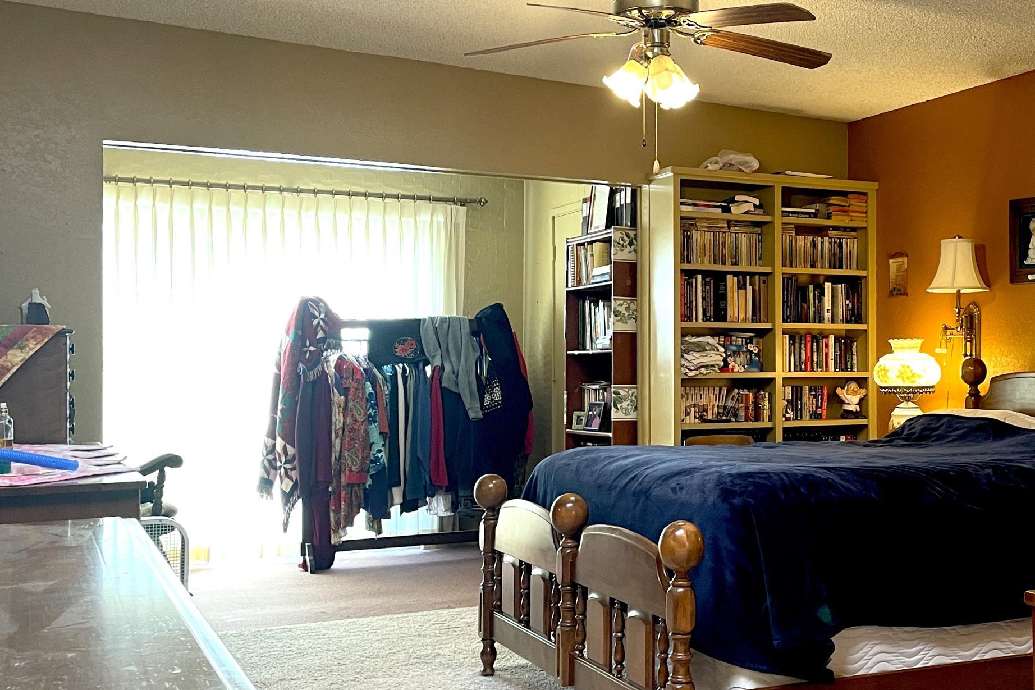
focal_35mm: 44
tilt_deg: +0.1
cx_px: 713
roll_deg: +0.3
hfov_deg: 43.7
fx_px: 1265
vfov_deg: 30.5
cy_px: 354
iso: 125
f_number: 1.6
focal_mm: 4.2
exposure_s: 1/60
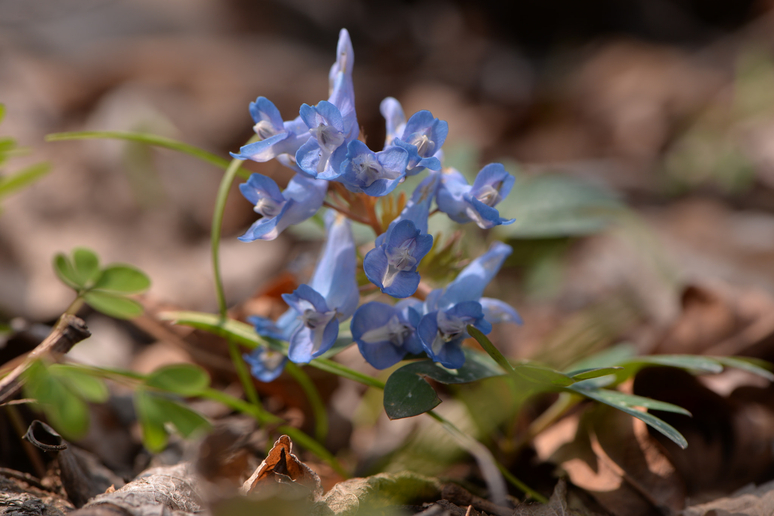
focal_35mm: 105
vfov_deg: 13.1
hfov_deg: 19.4
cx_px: 387
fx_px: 2258
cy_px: 258
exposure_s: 1/125
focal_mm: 105
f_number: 9
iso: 125
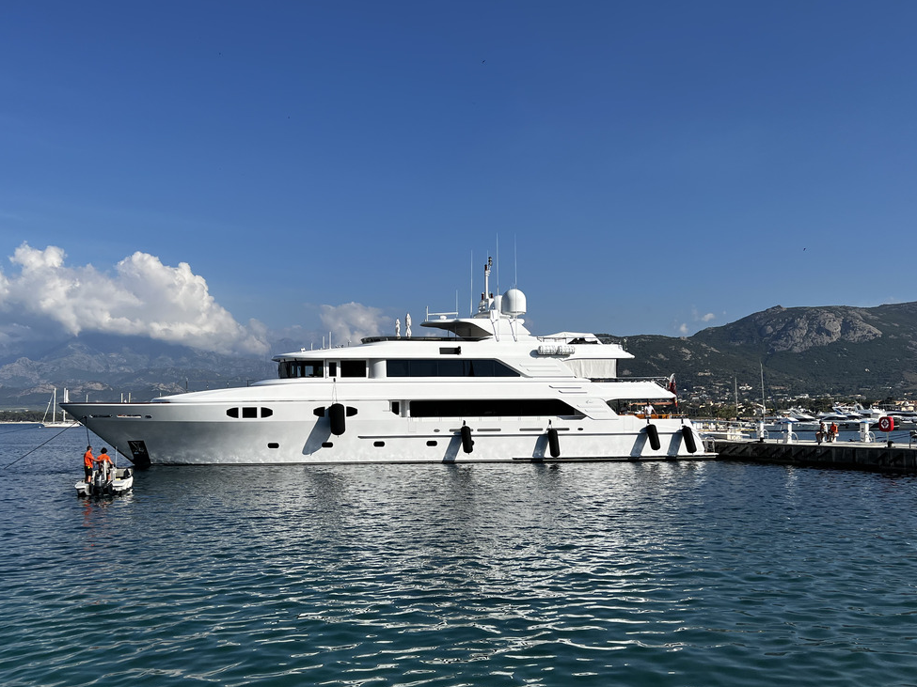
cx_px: 367
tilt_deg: +1.9
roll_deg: +0.6
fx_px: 848
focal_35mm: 32
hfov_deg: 56.4
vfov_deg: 44.1
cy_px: 383
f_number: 1.5
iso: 50
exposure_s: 1/6579
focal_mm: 5.7
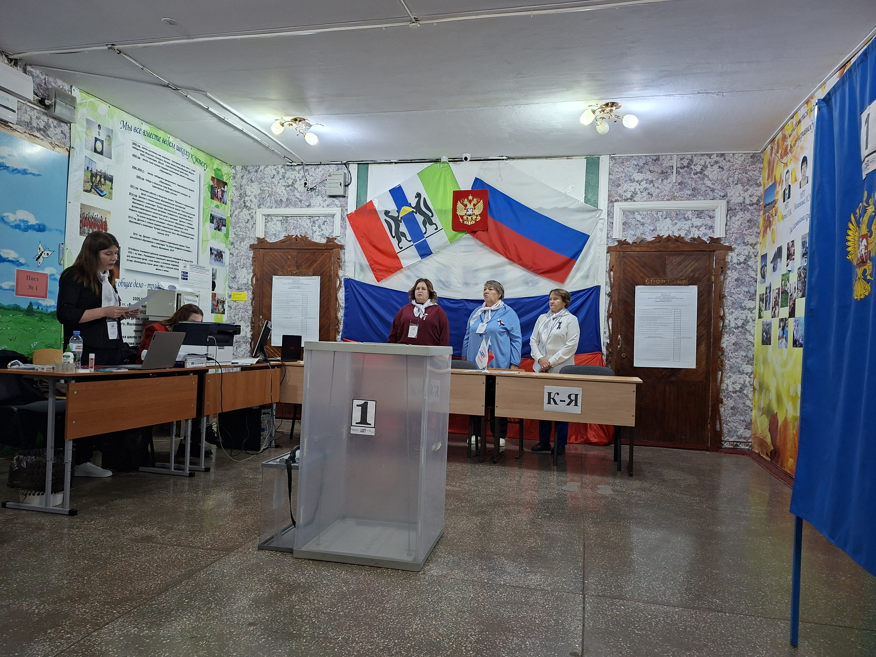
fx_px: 582
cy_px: 328
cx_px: 438
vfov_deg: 58.9
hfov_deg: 73.9
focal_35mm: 23
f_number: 1.8
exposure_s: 1/50
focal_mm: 5.54
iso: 320
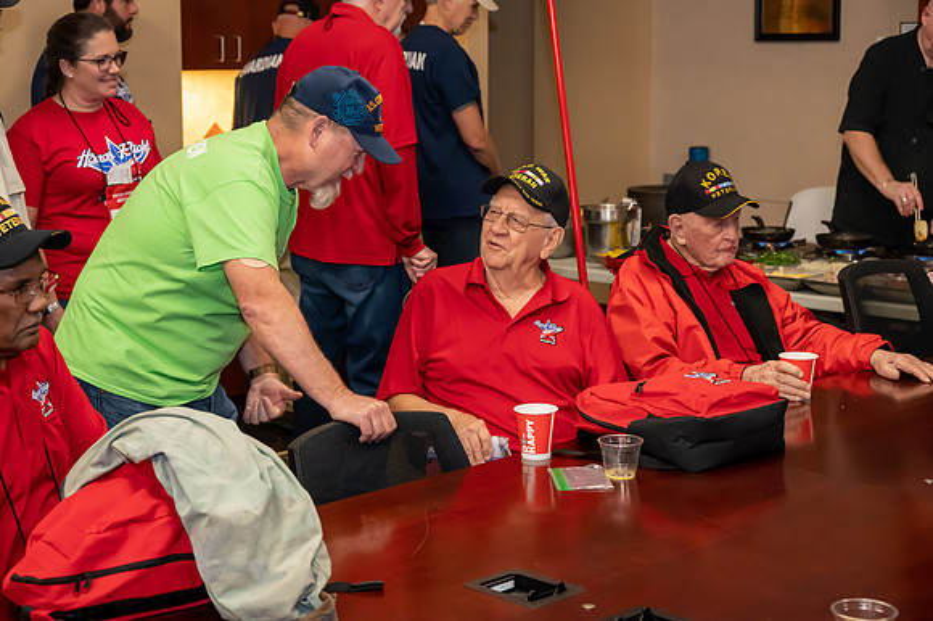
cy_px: 310
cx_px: 466
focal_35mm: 63
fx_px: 1632
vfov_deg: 21.5
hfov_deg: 31.9
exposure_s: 1/160
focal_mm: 63
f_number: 6
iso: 10000
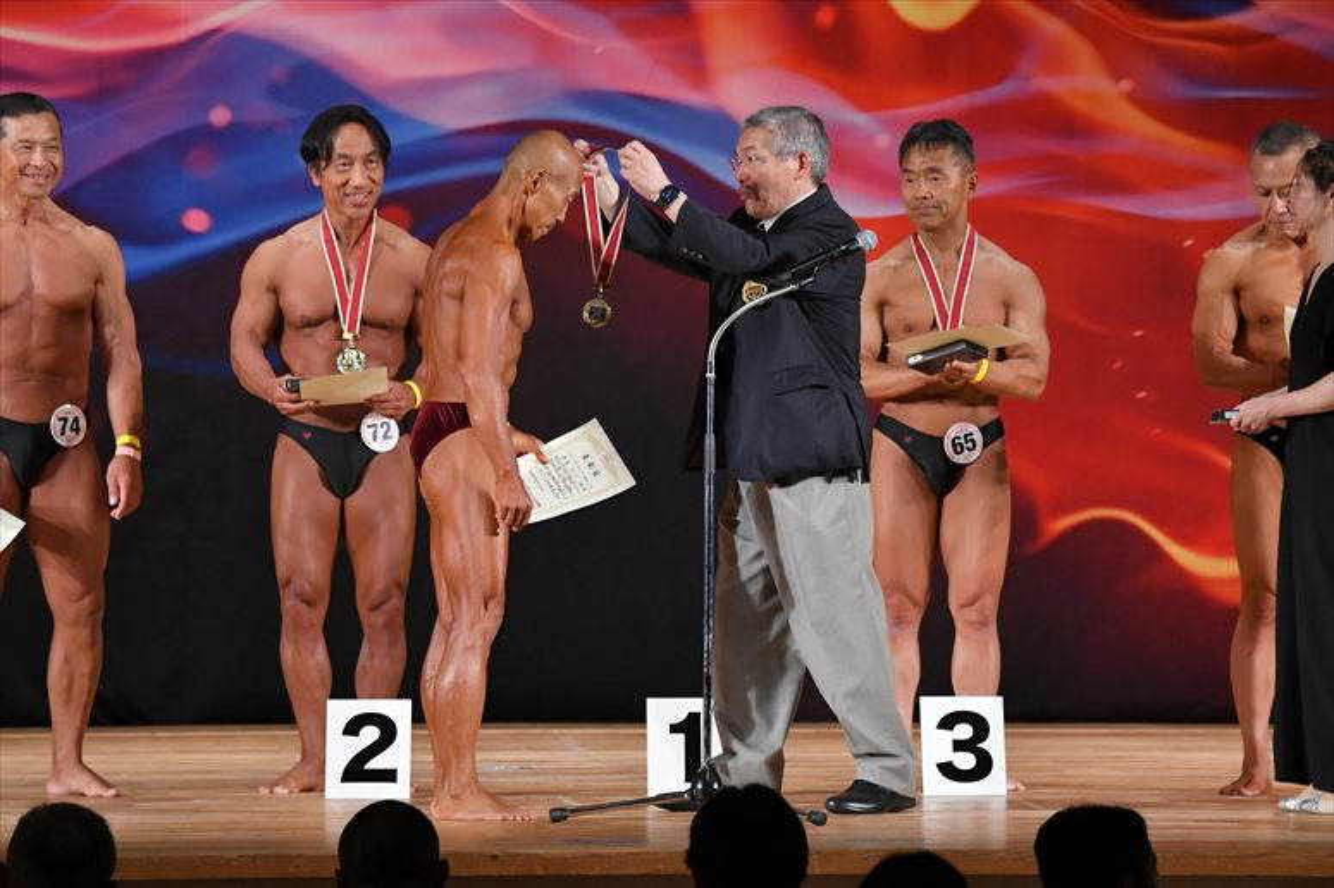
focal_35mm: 225
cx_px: 667
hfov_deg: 9.2
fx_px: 8334
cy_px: 444
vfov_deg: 6.1
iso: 3200
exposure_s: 1/400
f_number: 5.6
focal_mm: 150
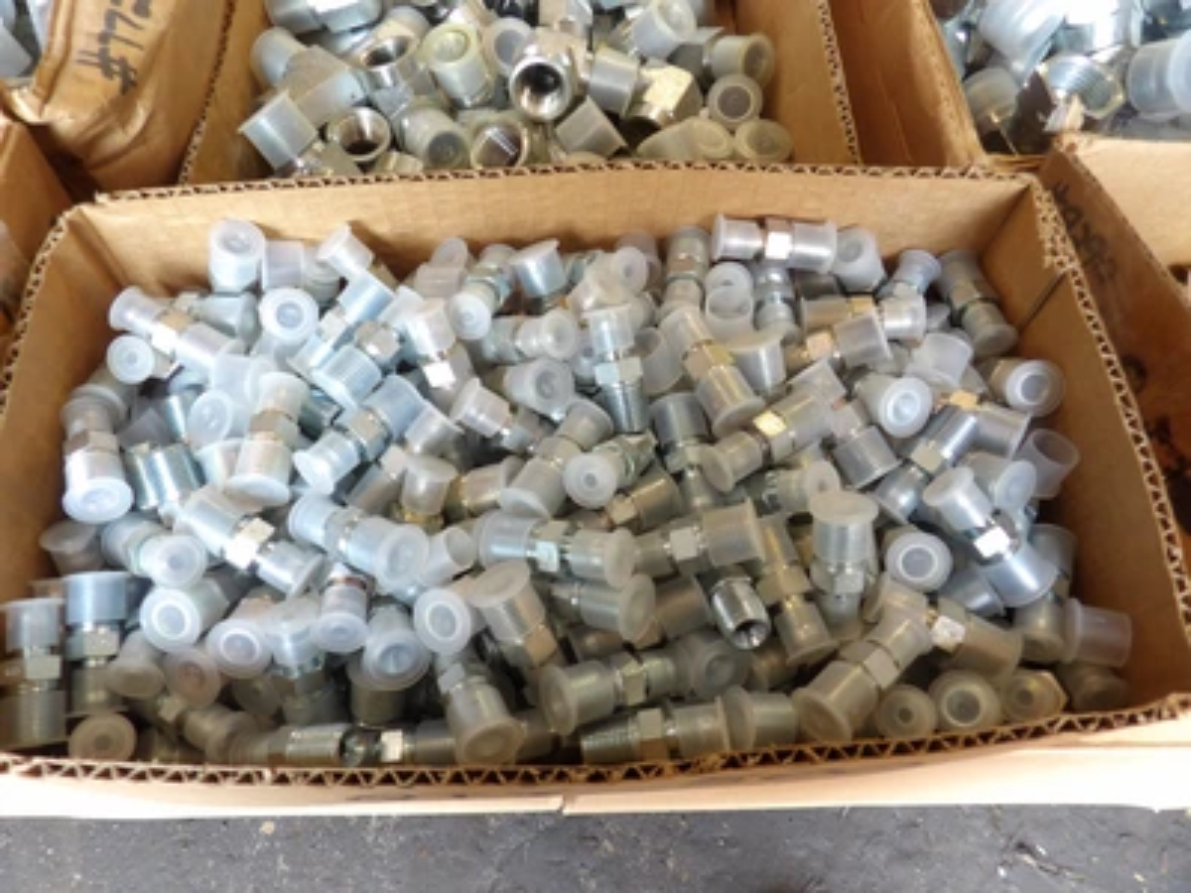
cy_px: 446
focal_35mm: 24
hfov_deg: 71.6
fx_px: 826
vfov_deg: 56.8
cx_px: 596
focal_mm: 4.3
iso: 174
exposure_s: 1/33
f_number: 3.2
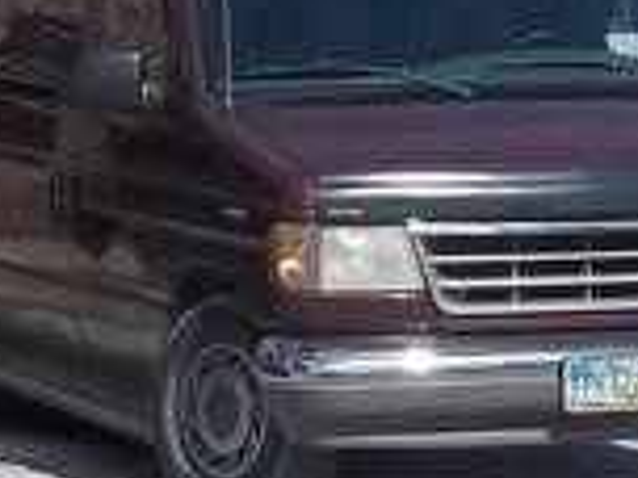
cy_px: -25
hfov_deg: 9.1
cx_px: 34
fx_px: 3981
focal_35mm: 216
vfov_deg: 6.8
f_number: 8.8
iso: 64
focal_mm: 5.7
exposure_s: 1/200
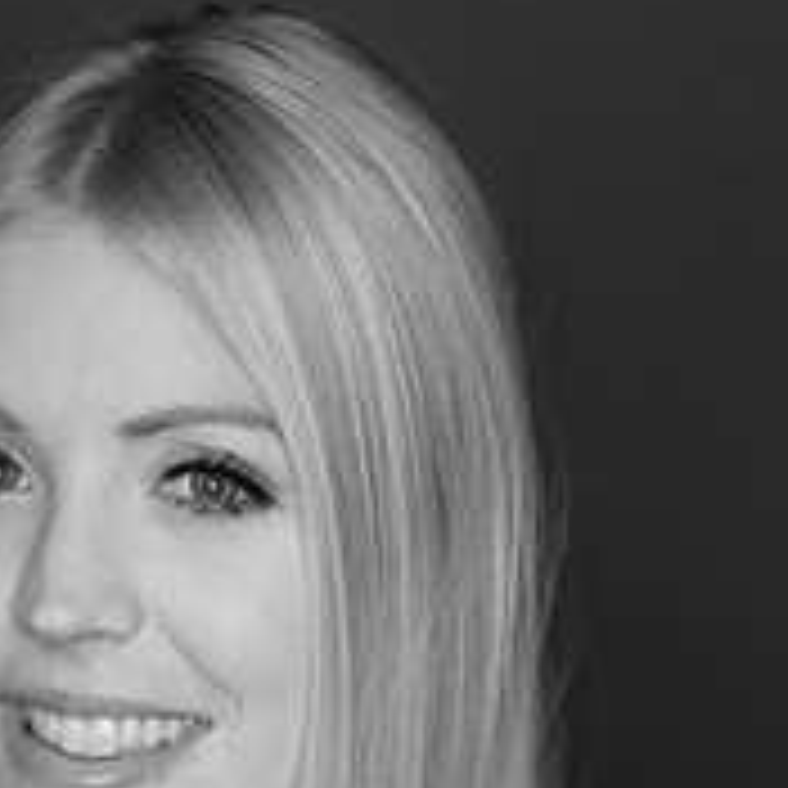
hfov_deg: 9.4
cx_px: 167
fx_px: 4790
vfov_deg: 9.3
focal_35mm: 186
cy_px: 874
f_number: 3.5
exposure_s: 1/320
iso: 2000
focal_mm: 85
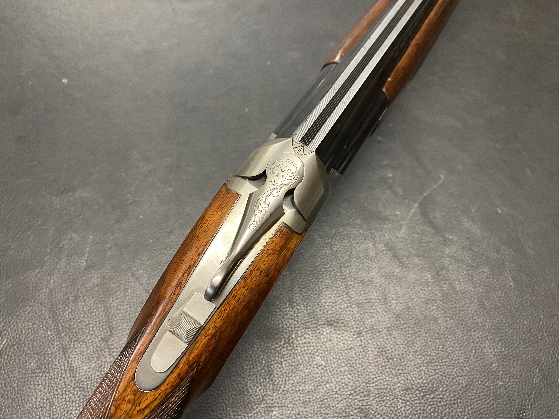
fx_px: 420
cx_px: 280
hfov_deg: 67.3
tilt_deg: -67.0
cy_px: 210
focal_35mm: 26
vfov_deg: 53.1
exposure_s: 1/50
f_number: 1.8
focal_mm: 4.25
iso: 400
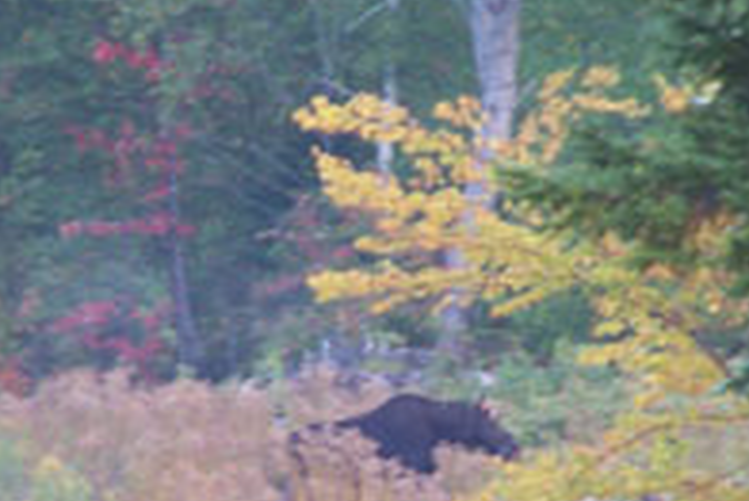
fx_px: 16781
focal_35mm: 806
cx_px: 420
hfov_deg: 2.6
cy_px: 371
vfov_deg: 1.7
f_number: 3.7
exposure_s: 1/30
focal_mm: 63
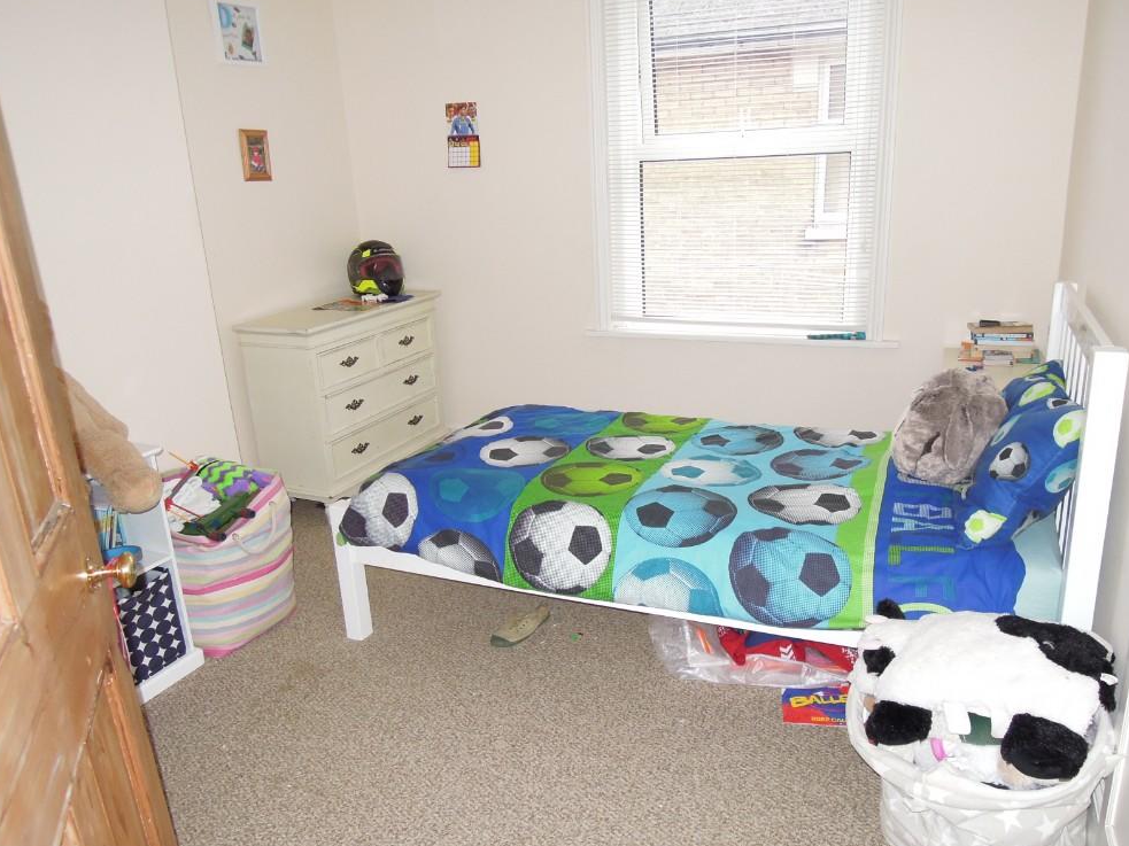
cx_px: 572
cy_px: 422
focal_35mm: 25
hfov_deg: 69.4
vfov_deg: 54.9
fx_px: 815
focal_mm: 4.3
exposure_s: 1/30
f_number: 2.8
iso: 280
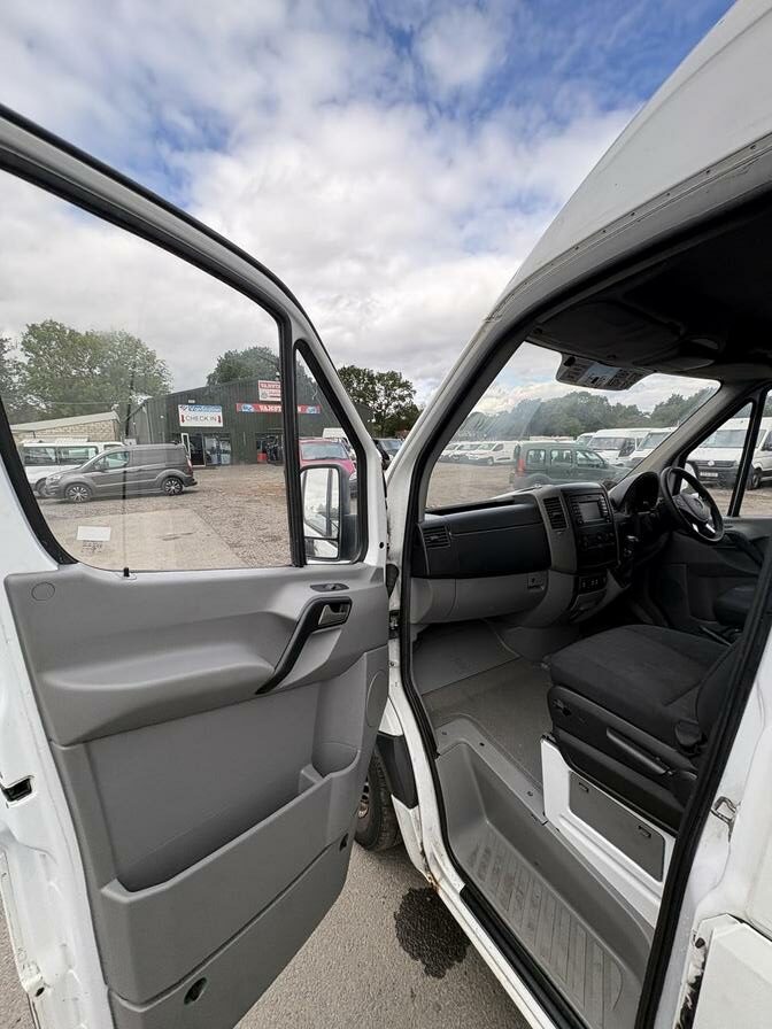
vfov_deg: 102.1
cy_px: 514
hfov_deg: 85.7
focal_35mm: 14
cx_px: 386
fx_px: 416
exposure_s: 1/445
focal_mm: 2.22
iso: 40
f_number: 2.2
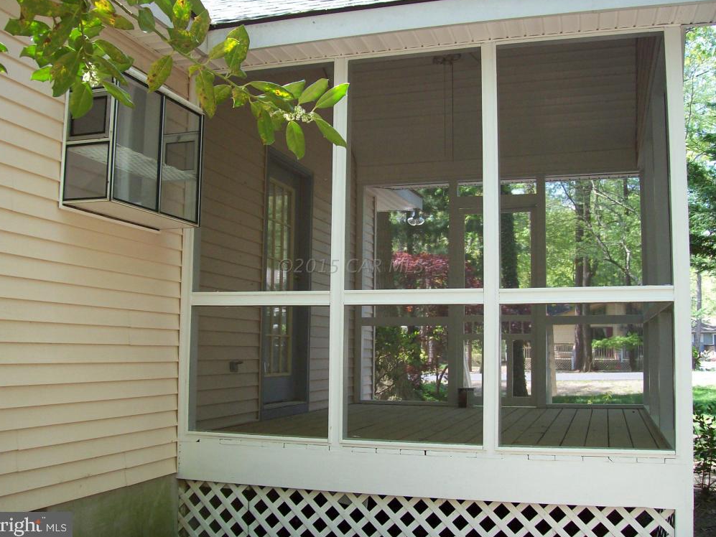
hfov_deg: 50.1
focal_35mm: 37
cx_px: 351
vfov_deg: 38.7
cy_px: 266
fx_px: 765
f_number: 2.7
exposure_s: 1/143
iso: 80
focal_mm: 6
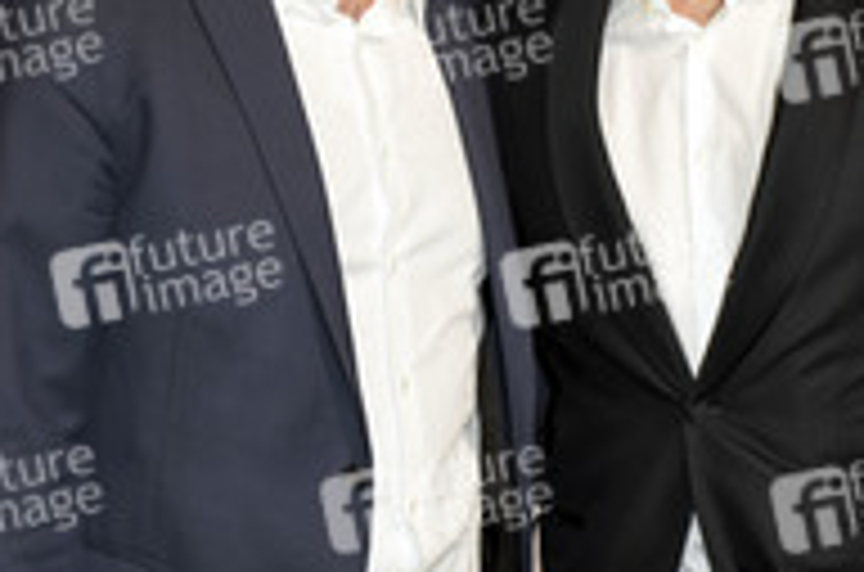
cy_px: 162
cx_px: 497
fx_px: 2705
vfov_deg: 12.0
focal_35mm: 113
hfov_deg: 18.1
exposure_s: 1/160
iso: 800
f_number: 6.3
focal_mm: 32
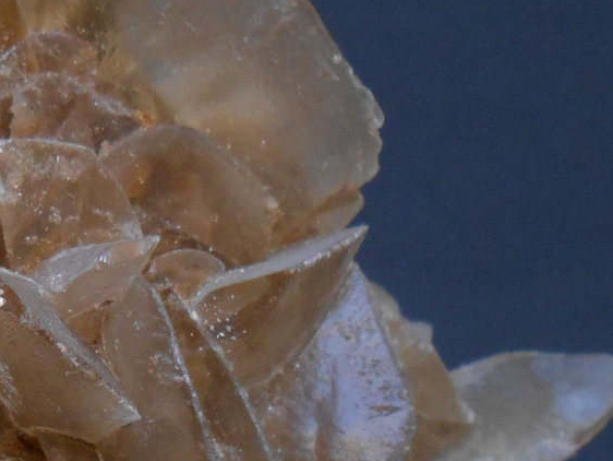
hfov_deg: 24.6
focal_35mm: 74
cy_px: 399
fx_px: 1311
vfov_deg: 19.6
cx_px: -53
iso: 400
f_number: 3.5
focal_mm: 4.6
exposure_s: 1/30
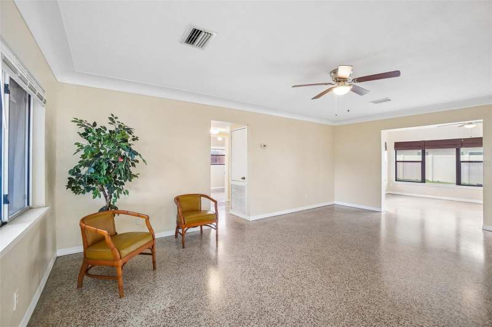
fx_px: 205
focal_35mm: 15
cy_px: 164
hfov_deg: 100.4
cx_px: 246
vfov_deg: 77.3
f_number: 8
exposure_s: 1/30
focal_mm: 10
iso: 1250
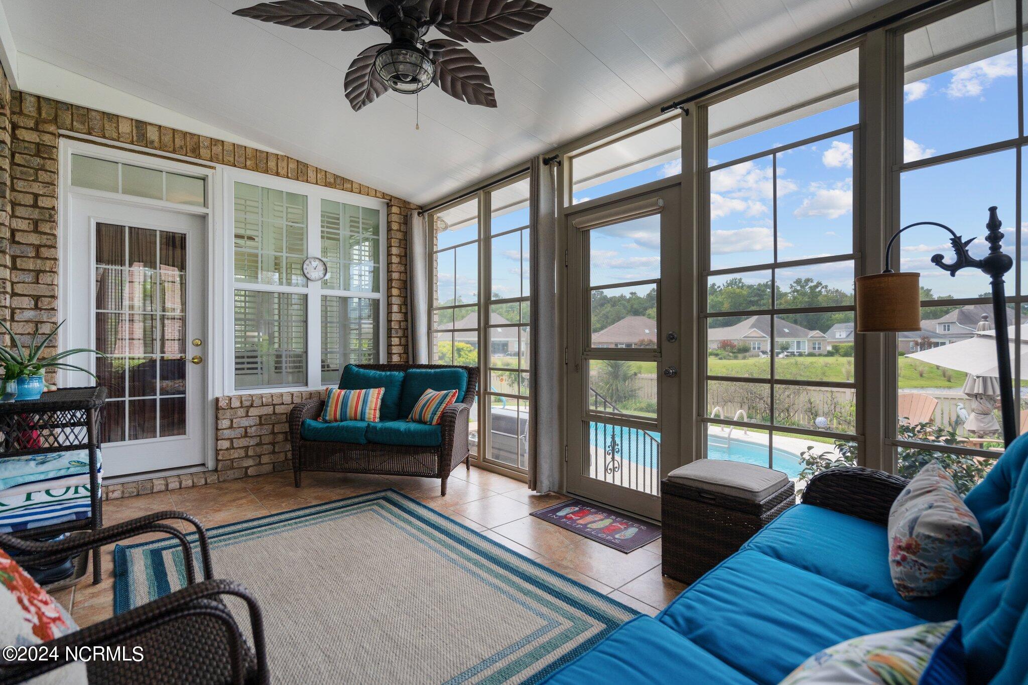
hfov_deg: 96.7
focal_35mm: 16
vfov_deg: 73.7
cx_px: 514
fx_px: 457
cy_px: 342
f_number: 4
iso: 400
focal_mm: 16
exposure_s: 1/800
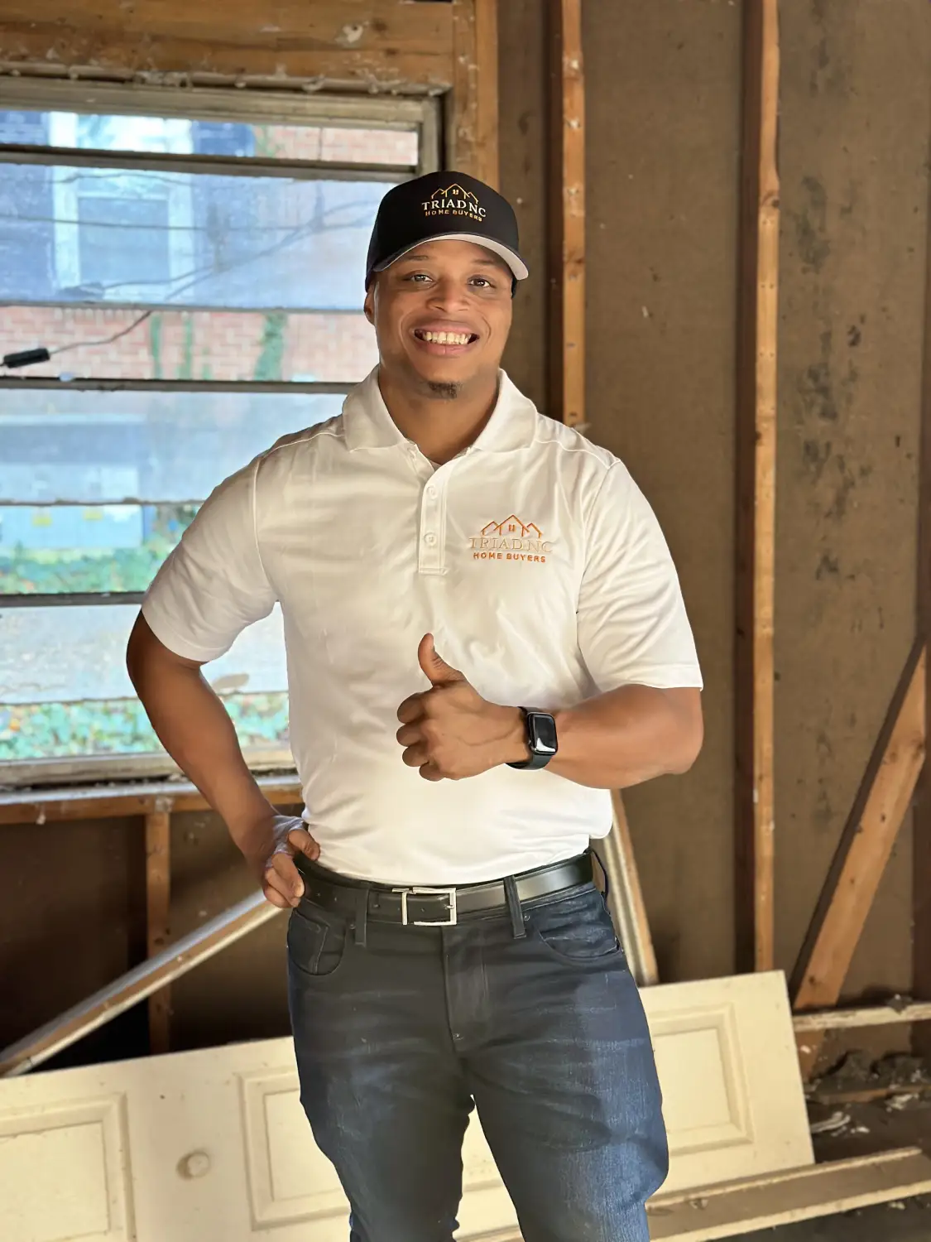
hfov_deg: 30.3
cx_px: 466
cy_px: 621
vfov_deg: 39.7
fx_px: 1721
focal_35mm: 48
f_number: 1.78
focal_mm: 6.86
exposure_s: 1/60
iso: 320
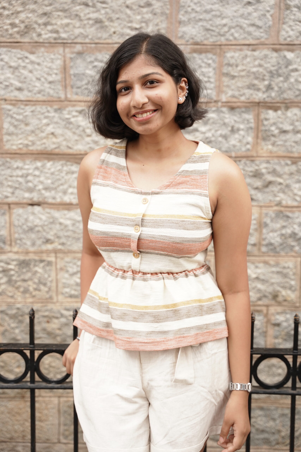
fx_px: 691
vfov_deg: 36.2
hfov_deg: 24.6
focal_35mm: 55
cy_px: 226
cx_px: 150
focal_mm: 55.1
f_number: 2.8
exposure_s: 1/200
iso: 320
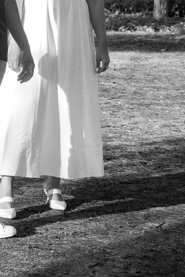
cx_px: -7
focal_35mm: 159
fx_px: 1225
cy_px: 7
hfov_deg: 8.6
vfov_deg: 12.8
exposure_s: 1/200
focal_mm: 50
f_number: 6.3
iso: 320
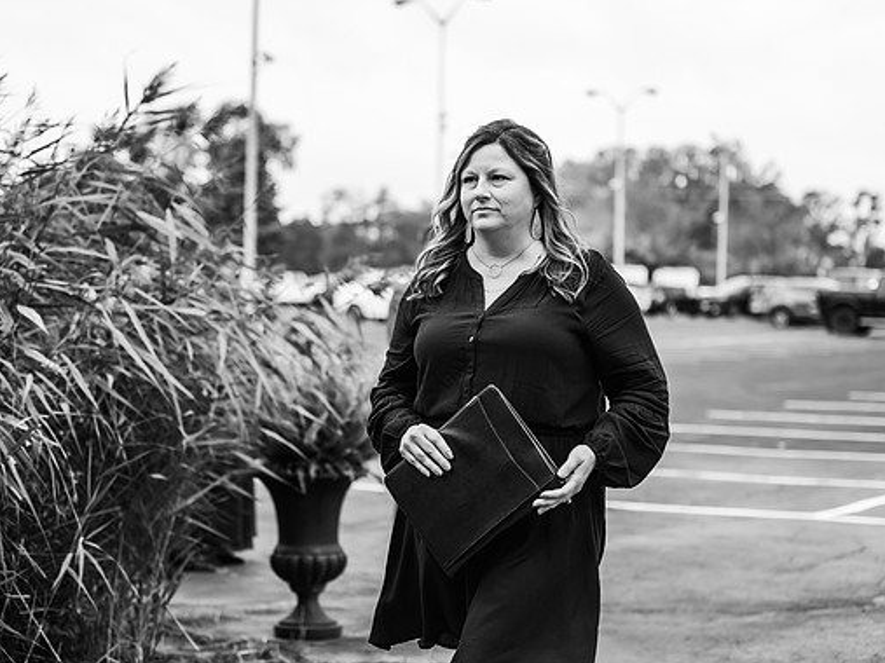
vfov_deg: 19.1
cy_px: 333
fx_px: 1968
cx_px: 473
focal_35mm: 77
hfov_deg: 25.3
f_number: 2.8
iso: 400
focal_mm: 70
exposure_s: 1/1000
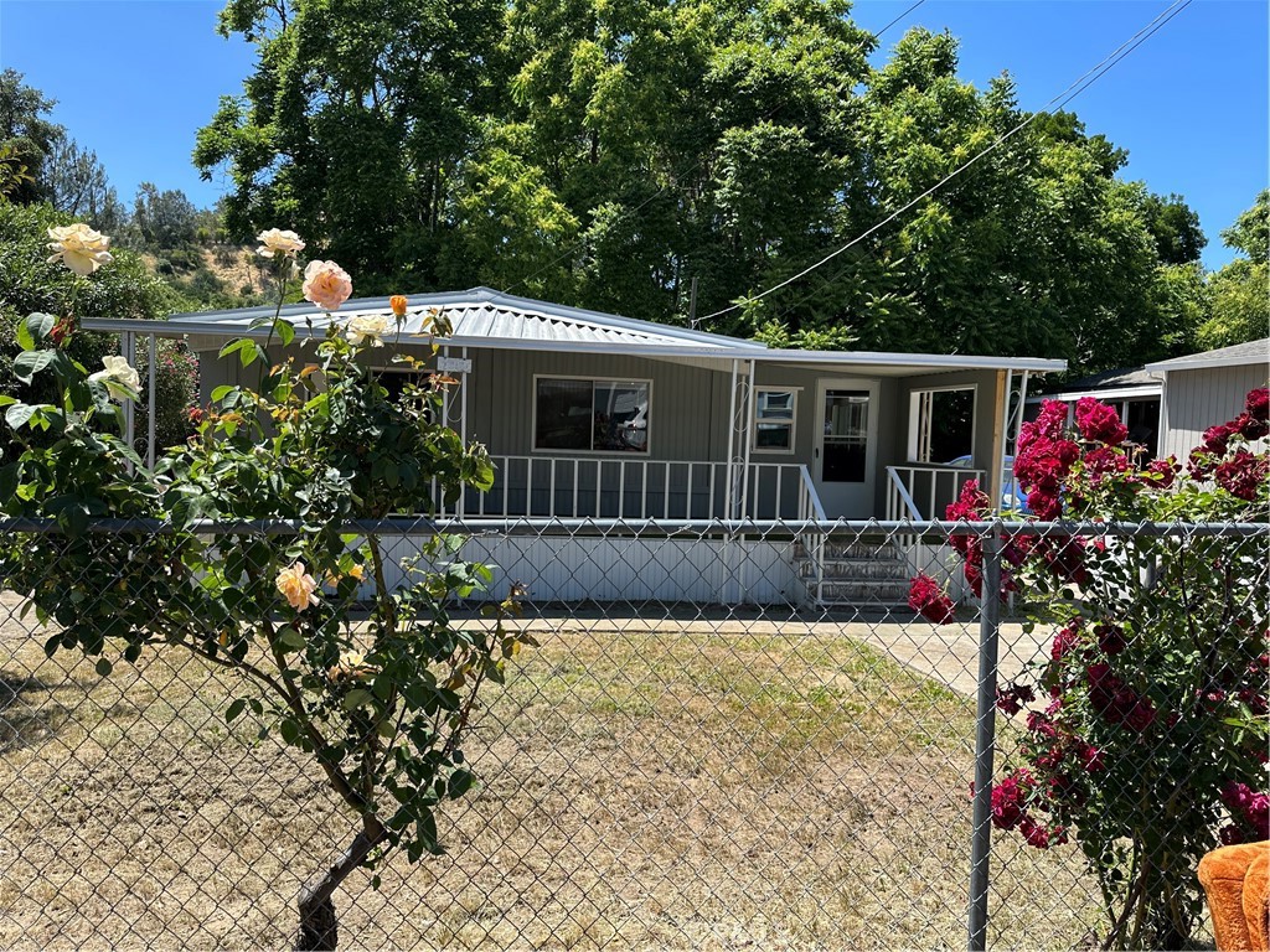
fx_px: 881
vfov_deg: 56.8
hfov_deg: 71.6
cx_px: 635
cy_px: 476
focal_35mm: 24
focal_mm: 6.86
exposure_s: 1/1949
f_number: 1.78
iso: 80
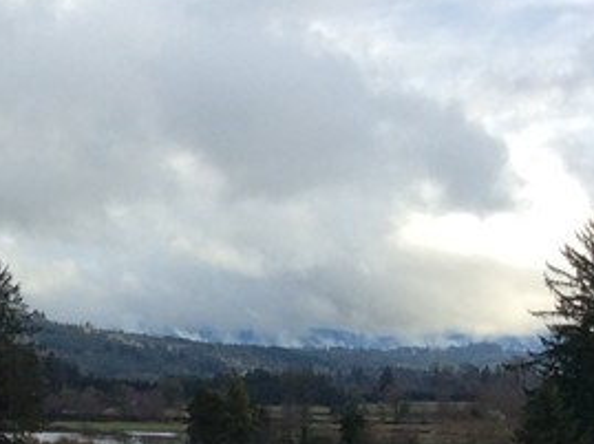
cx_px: -139
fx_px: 2091
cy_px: 482
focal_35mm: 122
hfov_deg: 15.5
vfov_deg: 11.9
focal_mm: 3.3
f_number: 2.4
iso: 32
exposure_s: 1/763
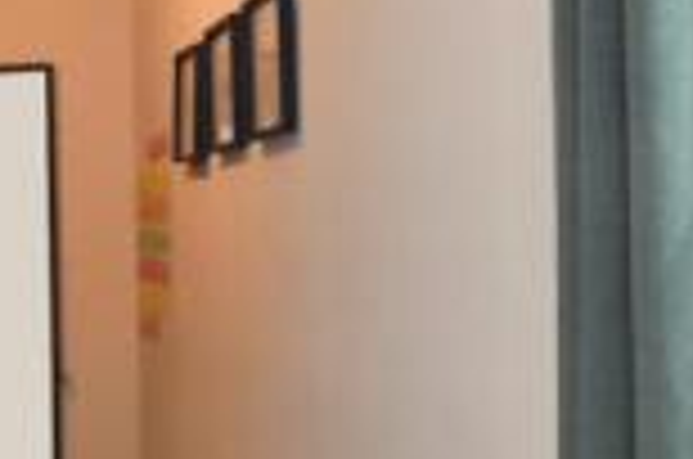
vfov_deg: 21.1
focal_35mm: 64
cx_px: -524
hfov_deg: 21.6
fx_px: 1229
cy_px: 236
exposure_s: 1/2
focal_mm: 10
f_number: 8
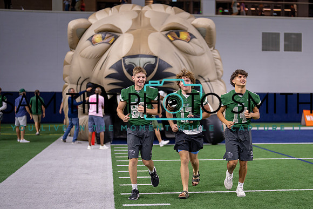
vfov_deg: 20.6
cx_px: 195
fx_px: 575
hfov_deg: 30.3
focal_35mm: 66
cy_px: 120
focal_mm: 50
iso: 500
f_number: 1.2
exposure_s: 1/1000
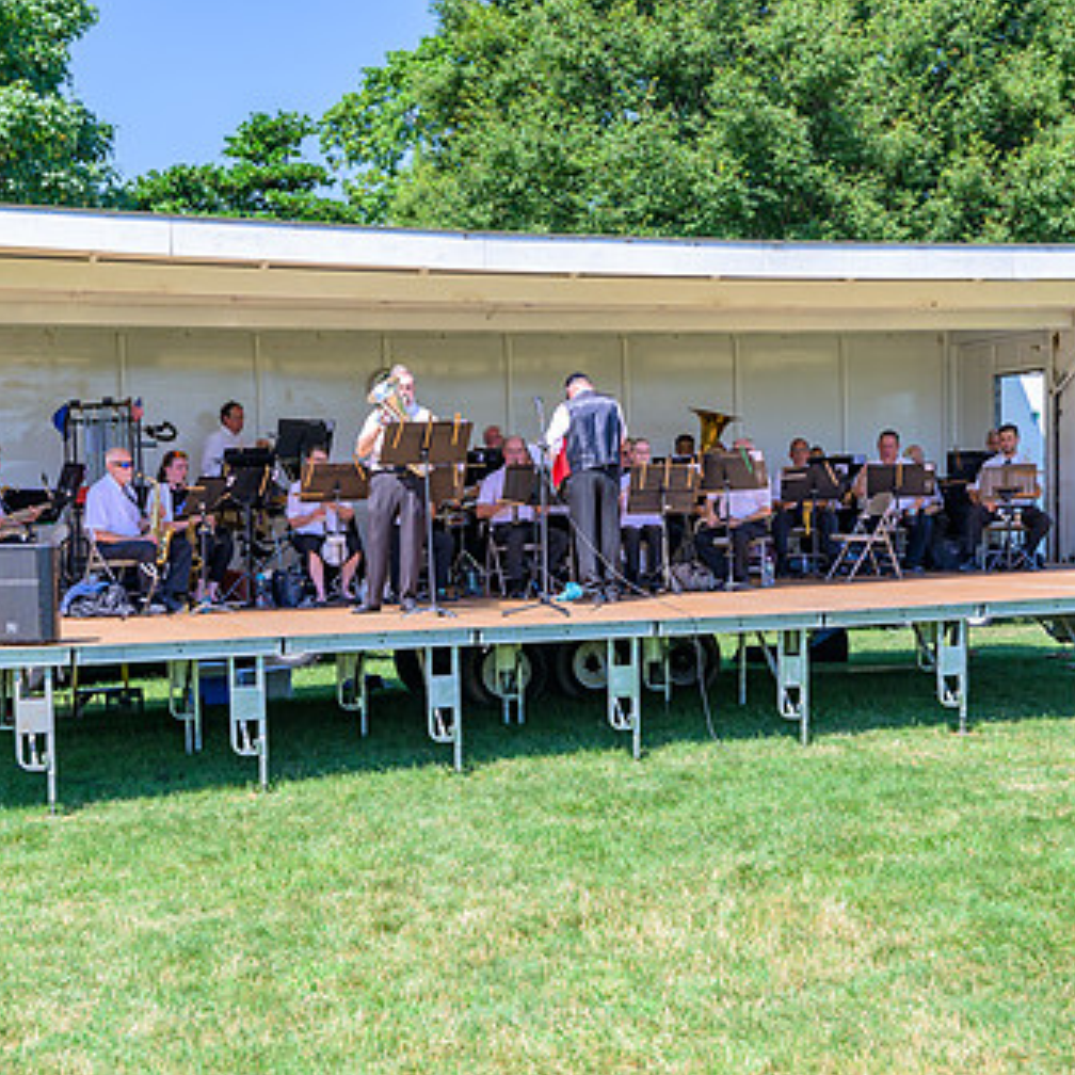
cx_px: 574
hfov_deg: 31.1
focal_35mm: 55
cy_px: 649
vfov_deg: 31.0
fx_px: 1932
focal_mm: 35
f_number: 4
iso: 400
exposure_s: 1/1600
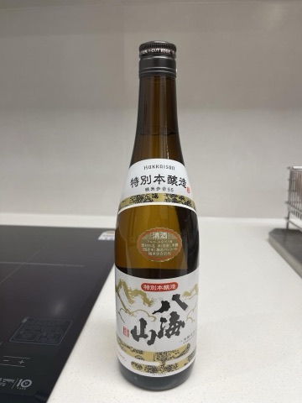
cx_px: 151
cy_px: 202
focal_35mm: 26
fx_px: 302
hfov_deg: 53.1
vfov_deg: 67.3
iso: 80
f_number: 1.6
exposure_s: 1/120
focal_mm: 5.1
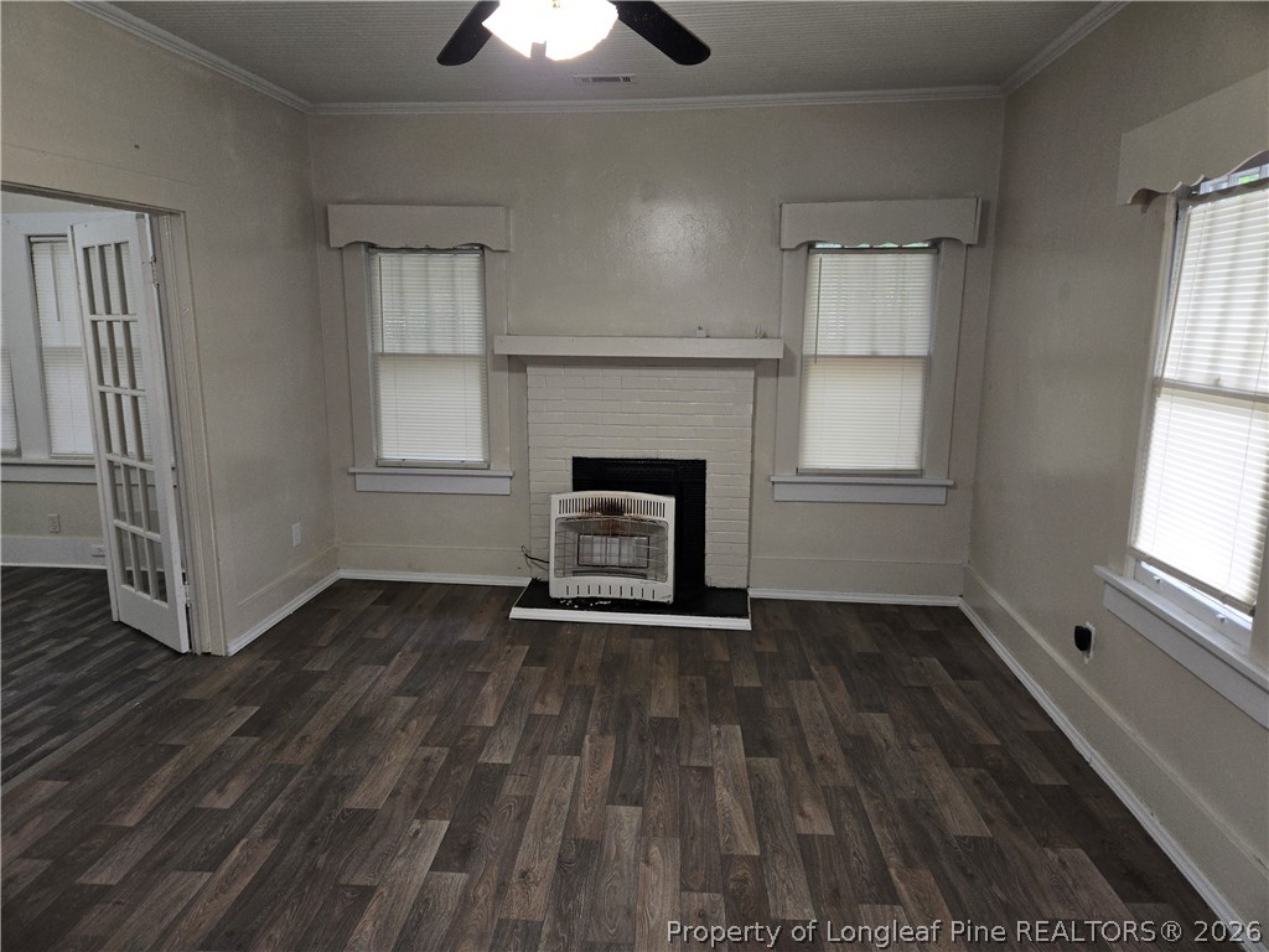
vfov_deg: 58.9
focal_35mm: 23
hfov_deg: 73.9
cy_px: 476
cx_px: 634
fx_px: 843
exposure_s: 1/60
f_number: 1.8
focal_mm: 5.4
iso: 100
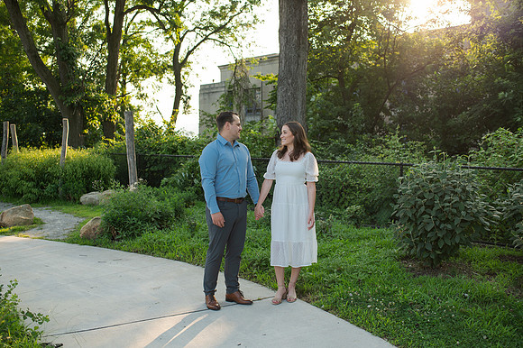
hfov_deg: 52.7
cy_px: 181
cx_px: 251
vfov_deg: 36.5
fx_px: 528
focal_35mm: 36
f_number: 3.2
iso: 125
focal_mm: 35
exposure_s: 1/320
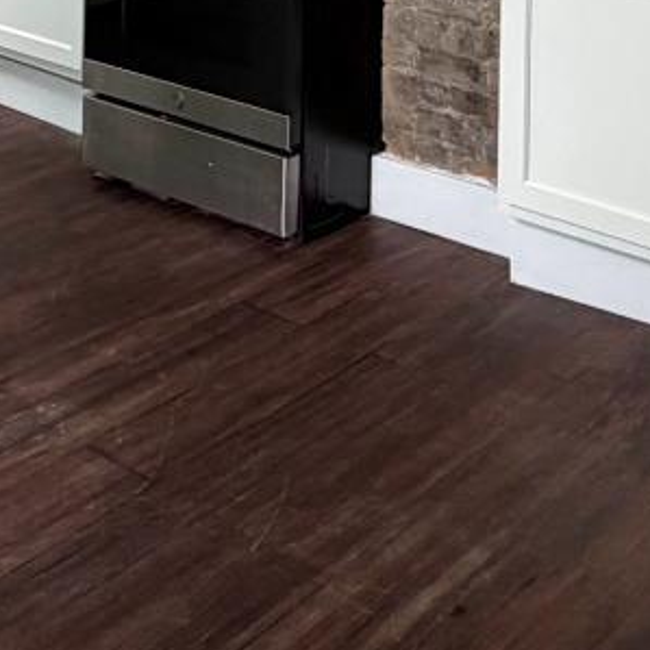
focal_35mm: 62
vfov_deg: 22.0
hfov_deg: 27.3
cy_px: -373
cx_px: 500
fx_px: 1317
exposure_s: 1/120
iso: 200
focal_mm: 2.22
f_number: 2.2
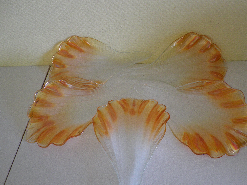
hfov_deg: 55.2
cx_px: 140
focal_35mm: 33
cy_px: 106
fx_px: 235
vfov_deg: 42.8
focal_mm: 4.9
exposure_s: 1/60
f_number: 2.6
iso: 80
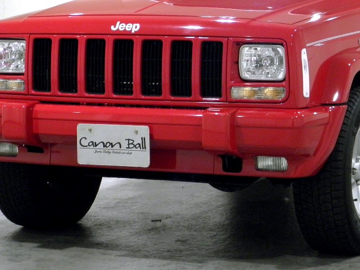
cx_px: 243
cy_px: 42
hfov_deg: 16.2
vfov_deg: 12.2
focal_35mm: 121
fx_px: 1259
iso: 200
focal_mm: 12.2
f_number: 4.3
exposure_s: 1/8
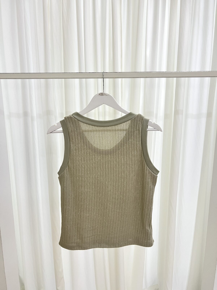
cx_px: 108
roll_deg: +1.1
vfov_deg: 67.3
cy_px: 145
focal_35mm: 26
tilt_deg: -11.0
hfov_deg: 53.1
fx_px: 217
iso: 100
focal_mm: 5.7
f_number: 1.5
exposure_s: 1/50
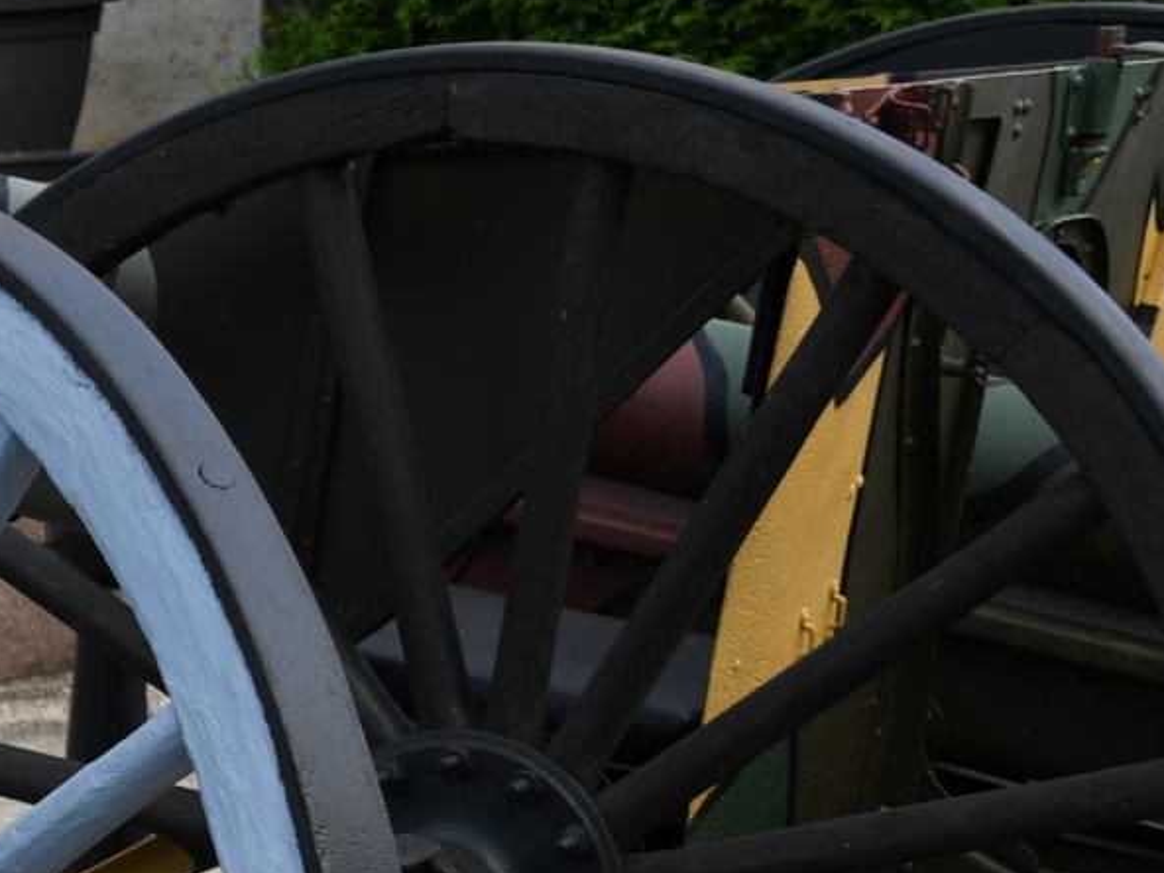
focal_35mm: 152
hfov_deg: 12.1
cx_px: -818
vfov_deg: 9.5
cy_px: 1353
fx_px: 5111
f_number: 5
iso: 125
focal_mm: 26
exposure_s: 1/100
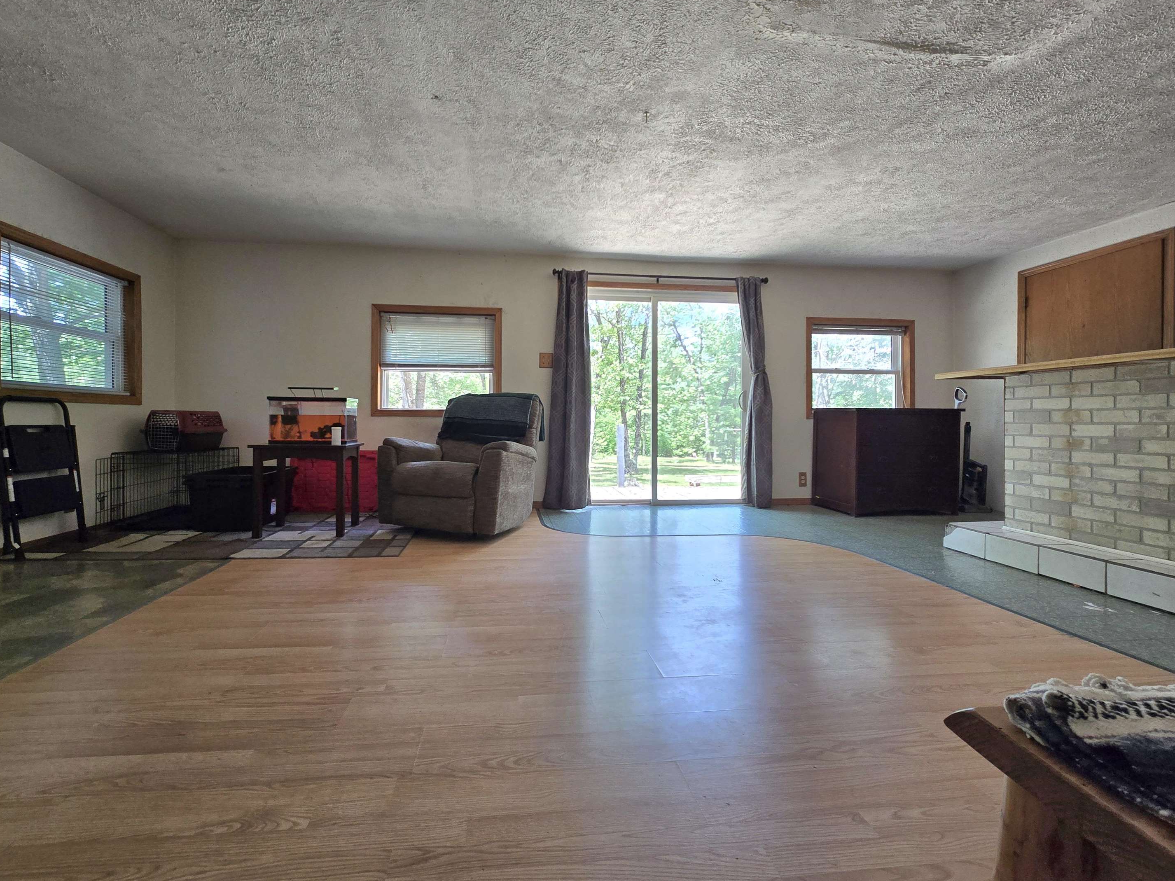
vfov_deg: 85.7
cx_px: 563
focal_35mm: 14
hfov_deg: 102.0
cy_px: 436
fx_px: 475
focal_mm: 2.2
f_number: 2.2
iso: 64
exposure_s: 1/60.2
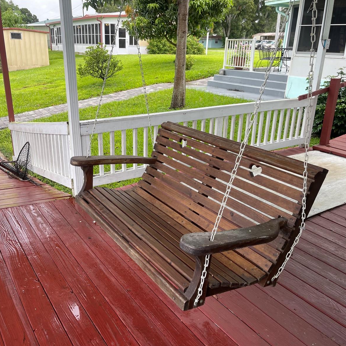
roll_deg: -1.0
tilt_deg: -20.2
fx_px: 339
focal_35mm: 30
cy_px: 175
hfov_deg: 54.0
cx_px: 157
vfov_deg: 54.0
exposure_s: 1/247
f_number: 1.6
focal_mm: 5.1
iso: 32
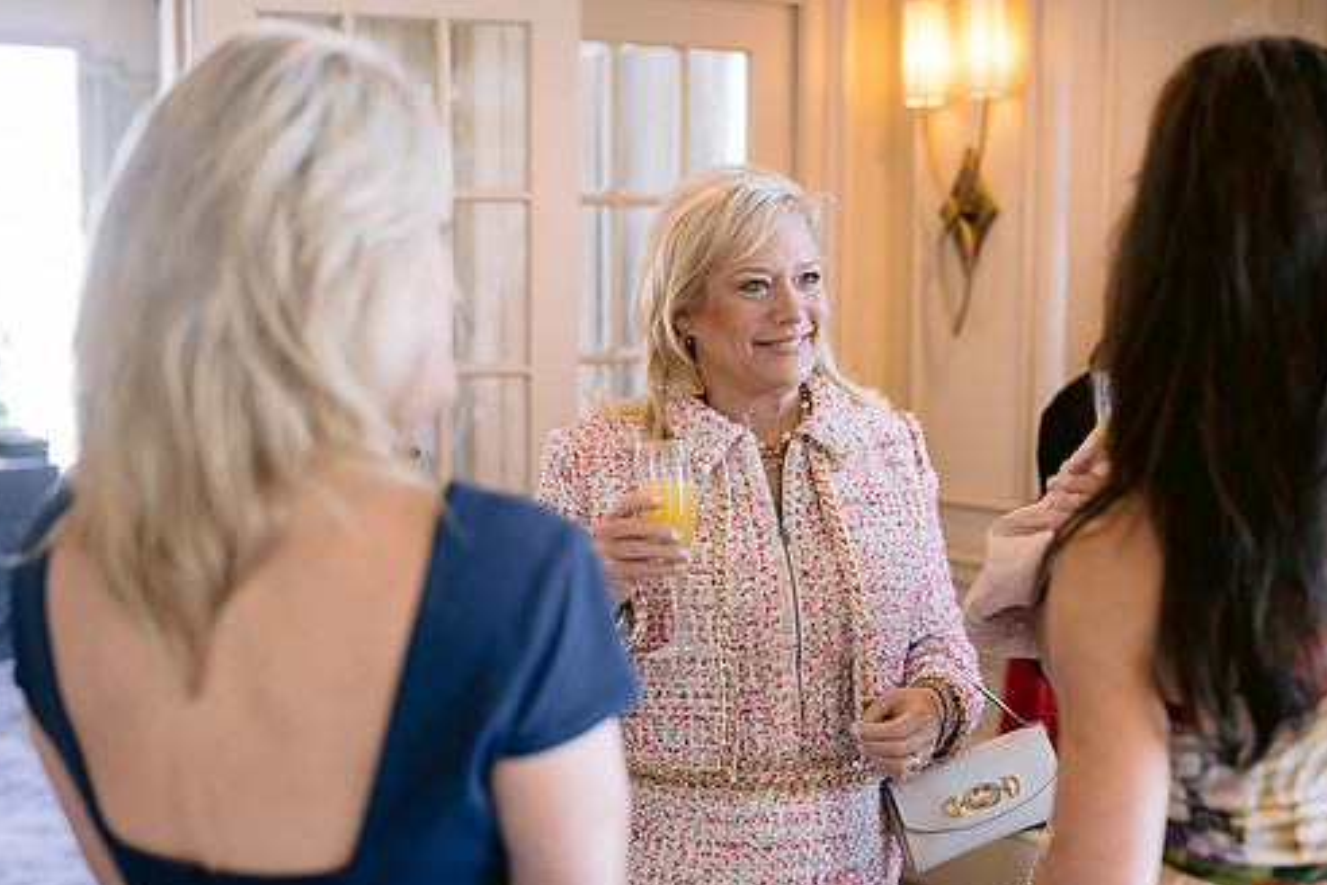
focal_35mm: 59
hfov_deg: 33.9
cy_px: 519
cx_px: 739
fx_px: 2175
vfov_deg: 23.0
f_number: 2.8
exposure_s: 1/125
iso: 800
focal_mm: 50
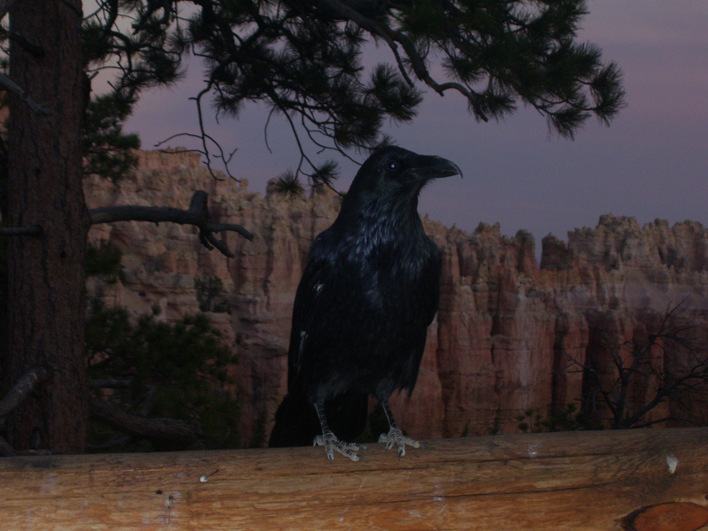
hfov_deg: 17.7
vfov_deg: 13.3
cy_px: 266
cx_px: 354
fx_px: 2270
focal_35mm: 111
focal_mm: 18
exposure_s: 1/90
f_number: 4.6
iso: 125
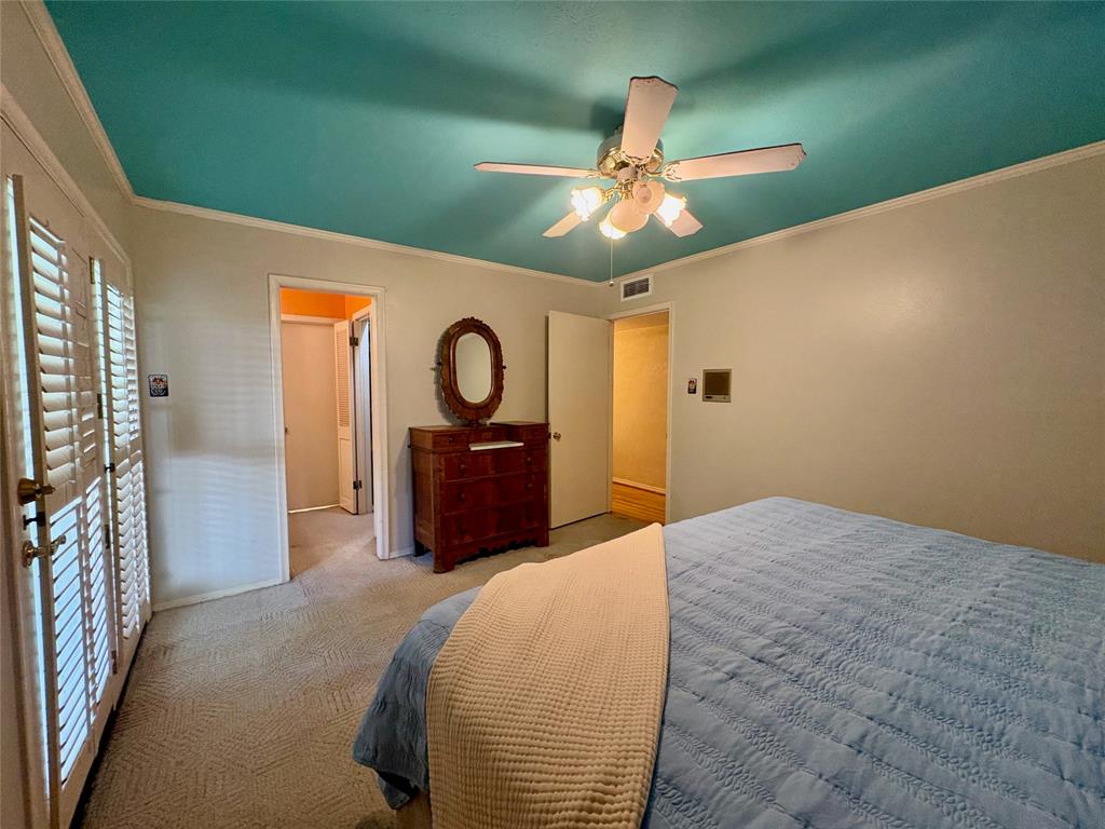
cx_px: 552
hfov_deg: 102.1
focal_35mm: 14
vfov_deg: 85.7
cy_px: 414
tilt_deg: -3.0
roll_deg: +0.1
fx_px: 447
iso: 500
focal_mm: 2.22
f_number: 2.2
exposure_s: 1/60
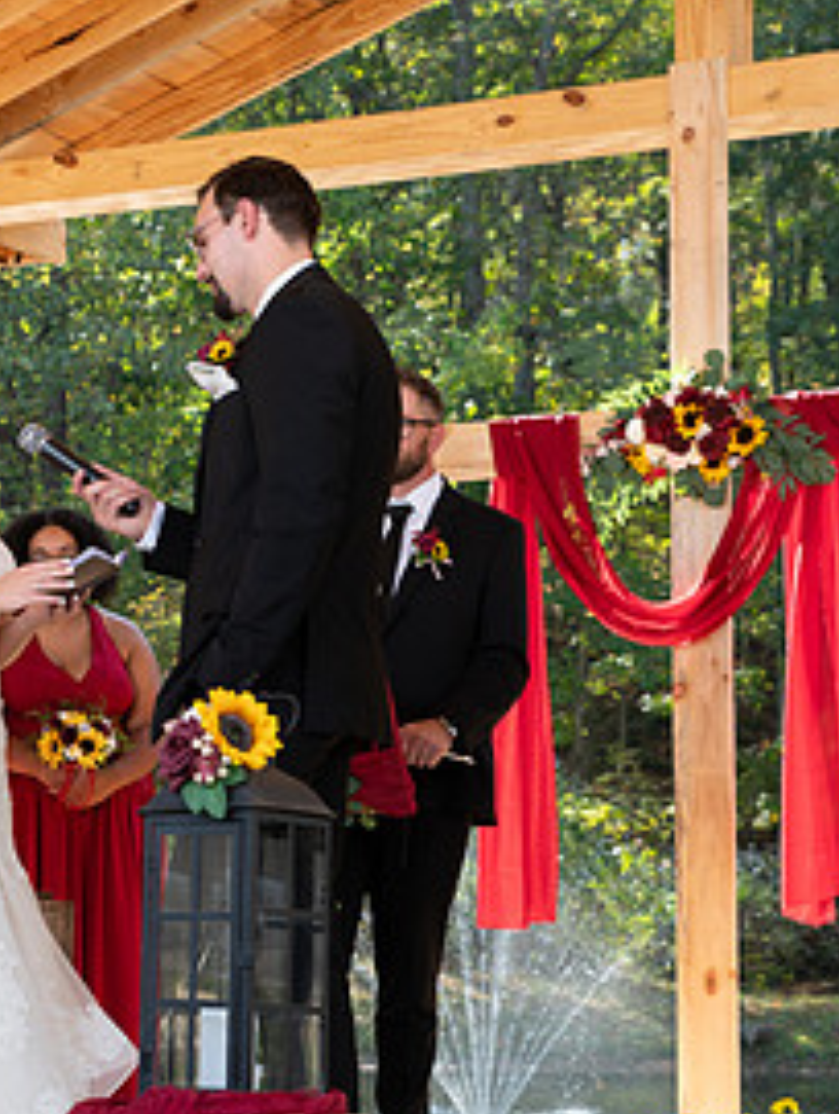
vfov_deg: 19.2
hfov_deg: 14.4
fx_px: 3289
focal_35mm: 102
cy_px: 675
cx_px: 101
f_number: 4.5
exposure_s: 1/200
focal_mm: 48
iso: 320
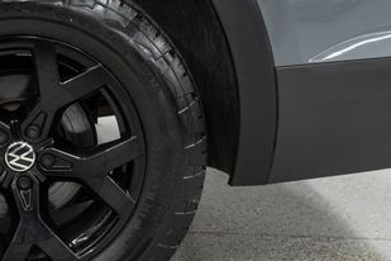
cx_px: 22
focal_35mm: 87
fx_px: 945
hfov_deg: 22.7
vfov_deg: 15.7
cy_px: 101
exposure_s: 1/40
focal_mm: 28
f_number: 3.2
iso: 200
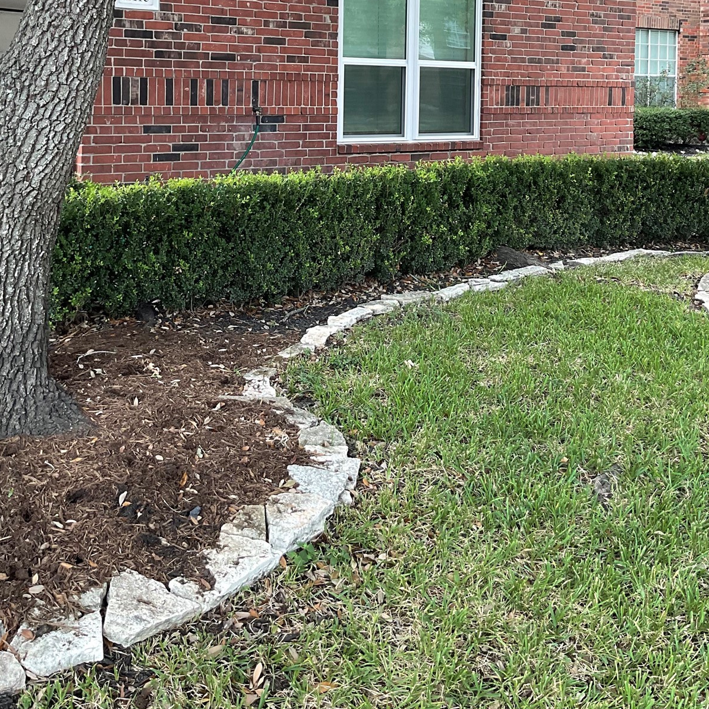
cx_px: 396
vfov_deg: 36.9
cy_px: 134
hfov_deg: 38.3
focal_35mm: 44
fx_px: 1020
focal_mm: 3
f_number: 1.8
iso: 32
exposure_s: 1/120
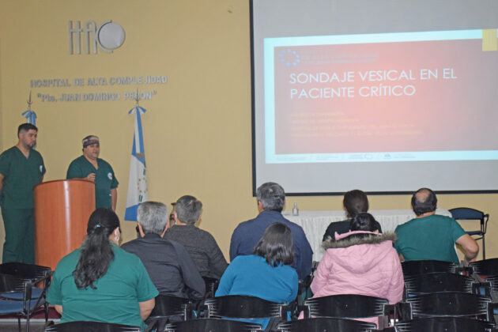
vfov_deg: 20.2
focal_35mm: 68
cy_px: 166
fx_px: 934
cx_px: 249
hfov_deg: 29.9
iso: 2500
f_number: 5
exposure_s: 1/60
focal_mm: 45
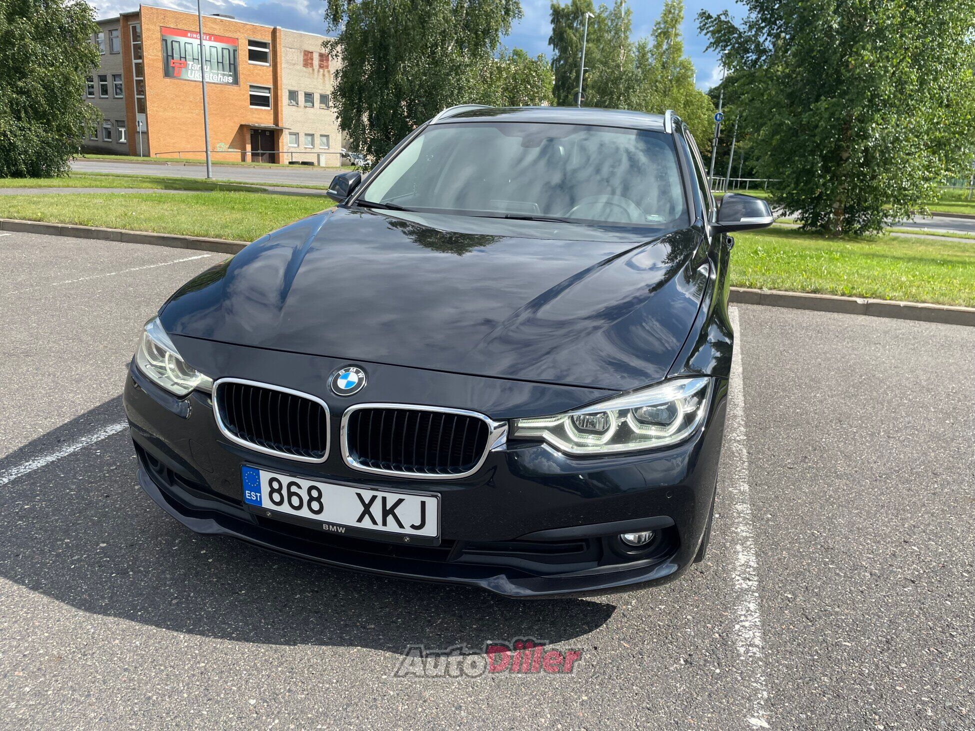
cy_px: 366
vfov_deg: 53.1
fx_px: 732
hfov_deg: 67.3
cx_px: 488
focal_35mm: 26
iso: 32
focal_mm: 4.2
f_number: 1.6
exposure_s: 1/2053
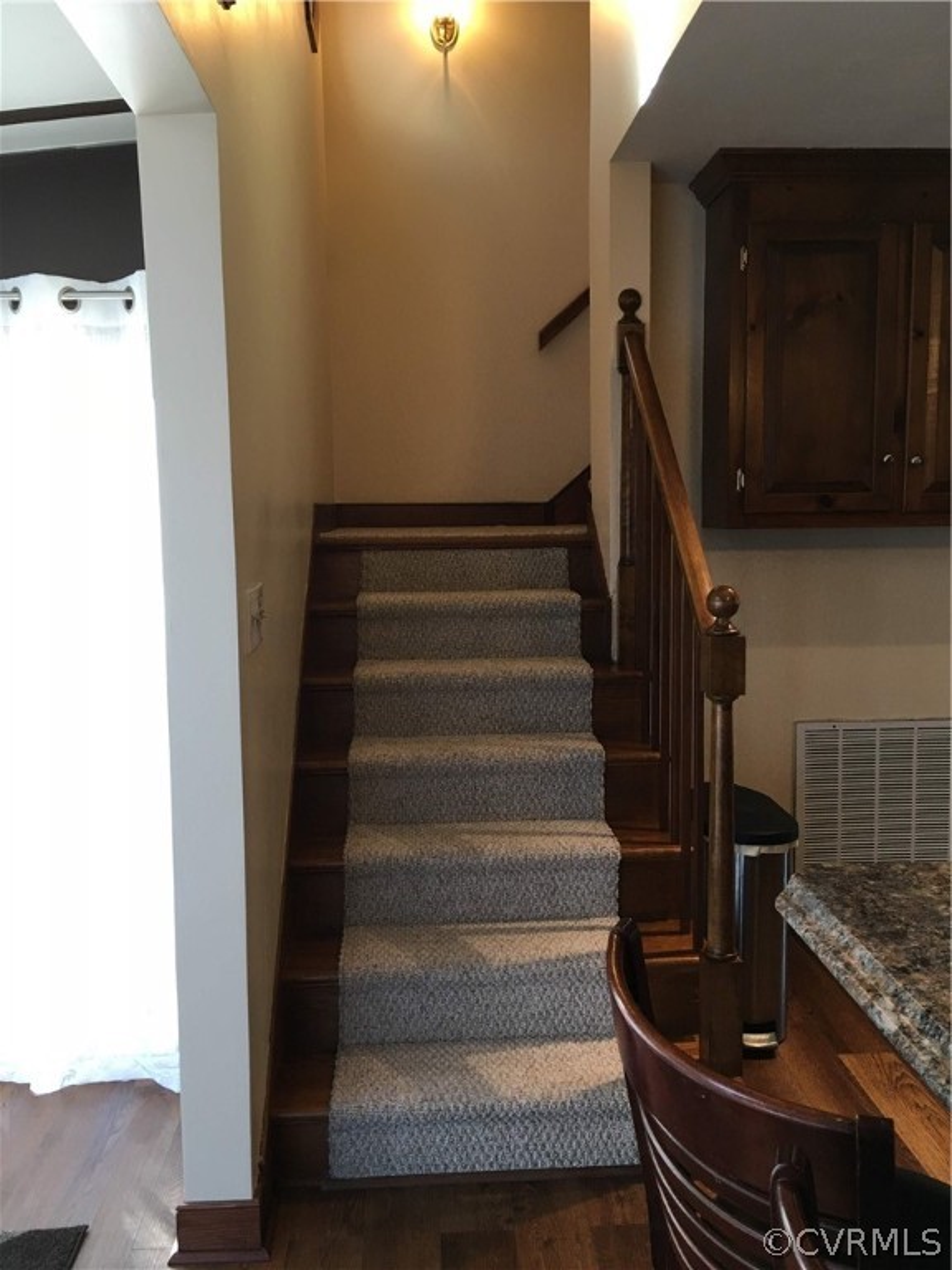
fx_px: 1063
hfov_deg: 48.2
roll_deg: +1.1
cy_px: 635
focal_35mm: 29
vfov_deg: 61.7
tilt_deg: -6.7
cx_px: 476
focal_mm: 4.15
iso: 40
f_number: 2.2
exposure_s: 1/30
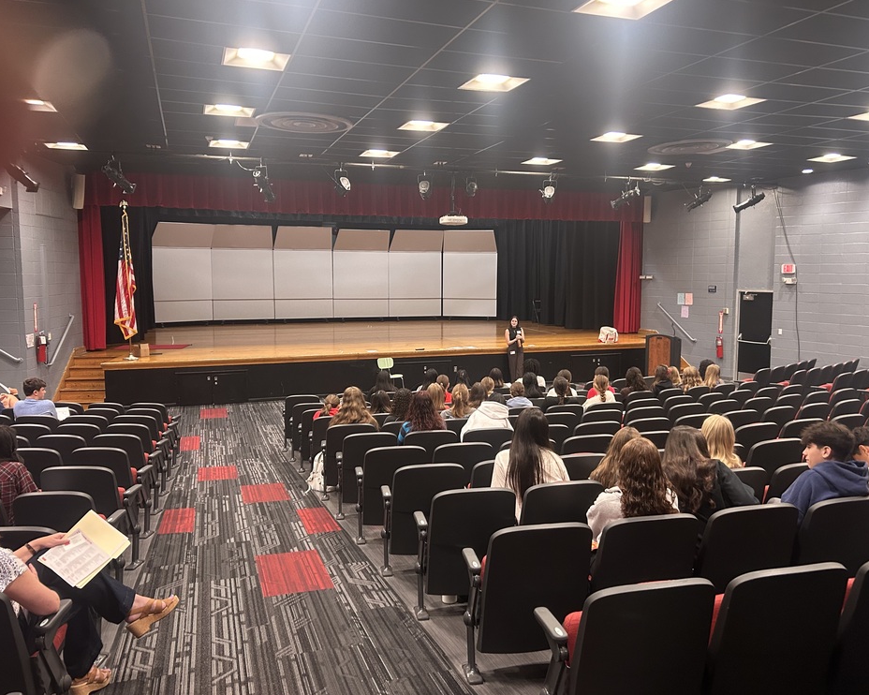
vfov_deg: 51.5
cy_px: 343
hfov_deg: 62.2
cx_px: 438
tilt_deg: -5.8
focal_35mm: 28
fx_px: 720
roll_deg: -0.2
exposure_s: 1/60
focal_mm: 5.7
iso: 320
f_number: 1.5
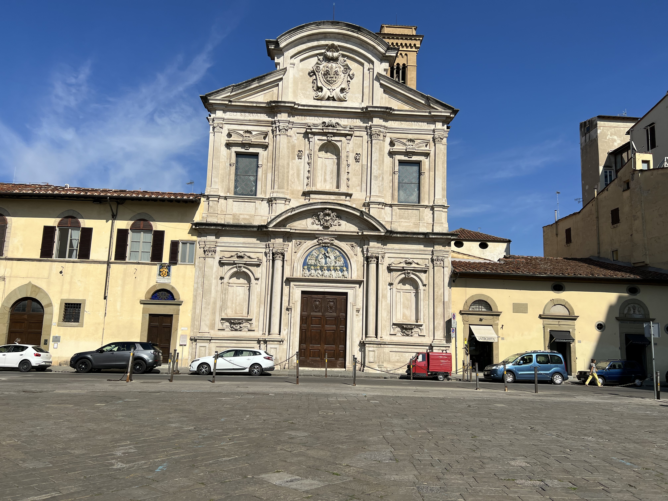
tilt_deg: +10.2
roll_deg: -1.8
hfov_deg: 67.3
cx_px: 334
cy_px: 250
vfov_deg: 53.1
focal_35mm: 26
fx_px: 502
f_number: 1.5
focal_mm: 5.7
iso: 50
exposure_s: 1/9434
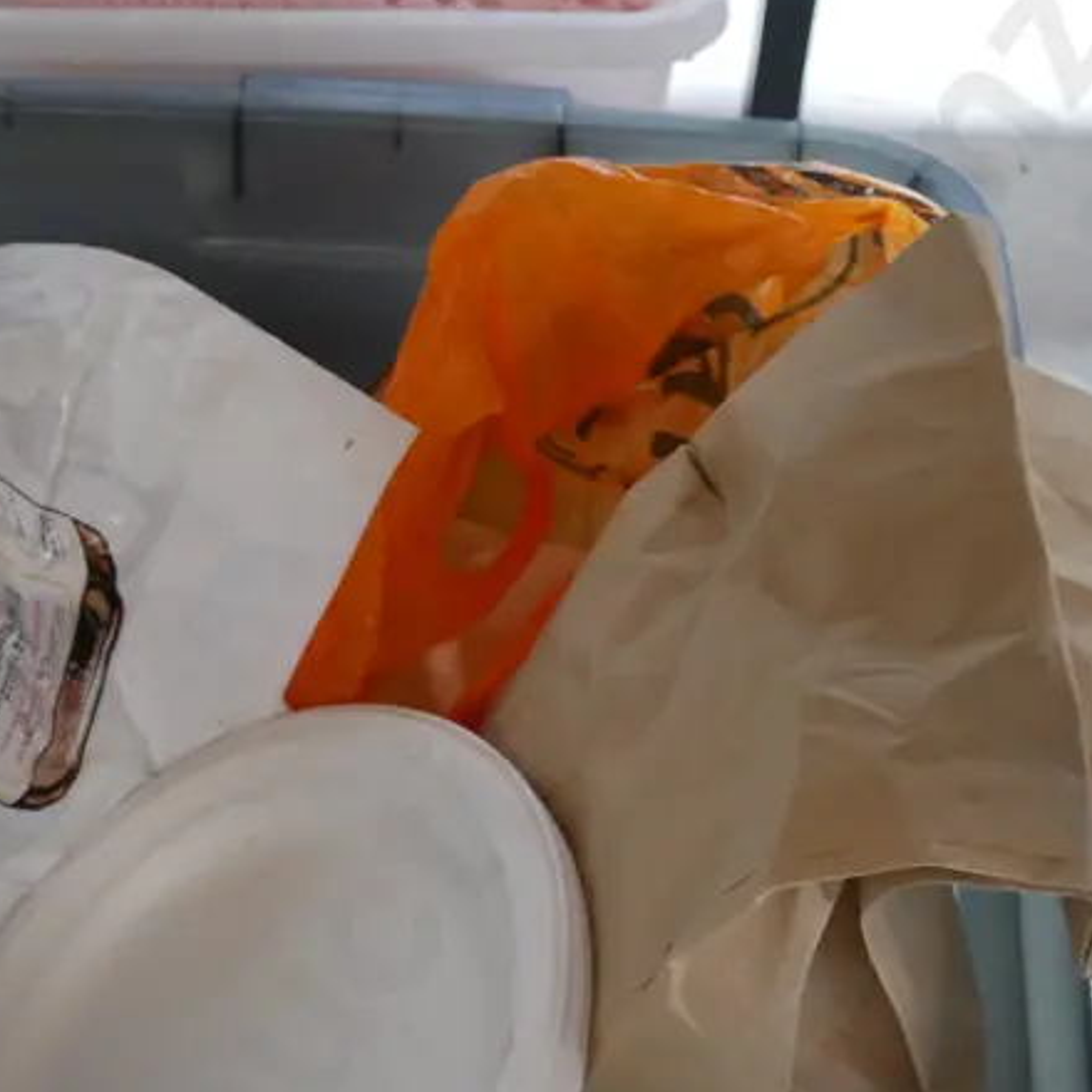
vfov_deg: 23.9
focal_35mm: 70
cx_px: 319
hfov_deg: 24.5
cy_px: 1018
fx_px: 2498
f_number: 4
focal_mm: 17
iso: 2500
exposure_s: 1/60
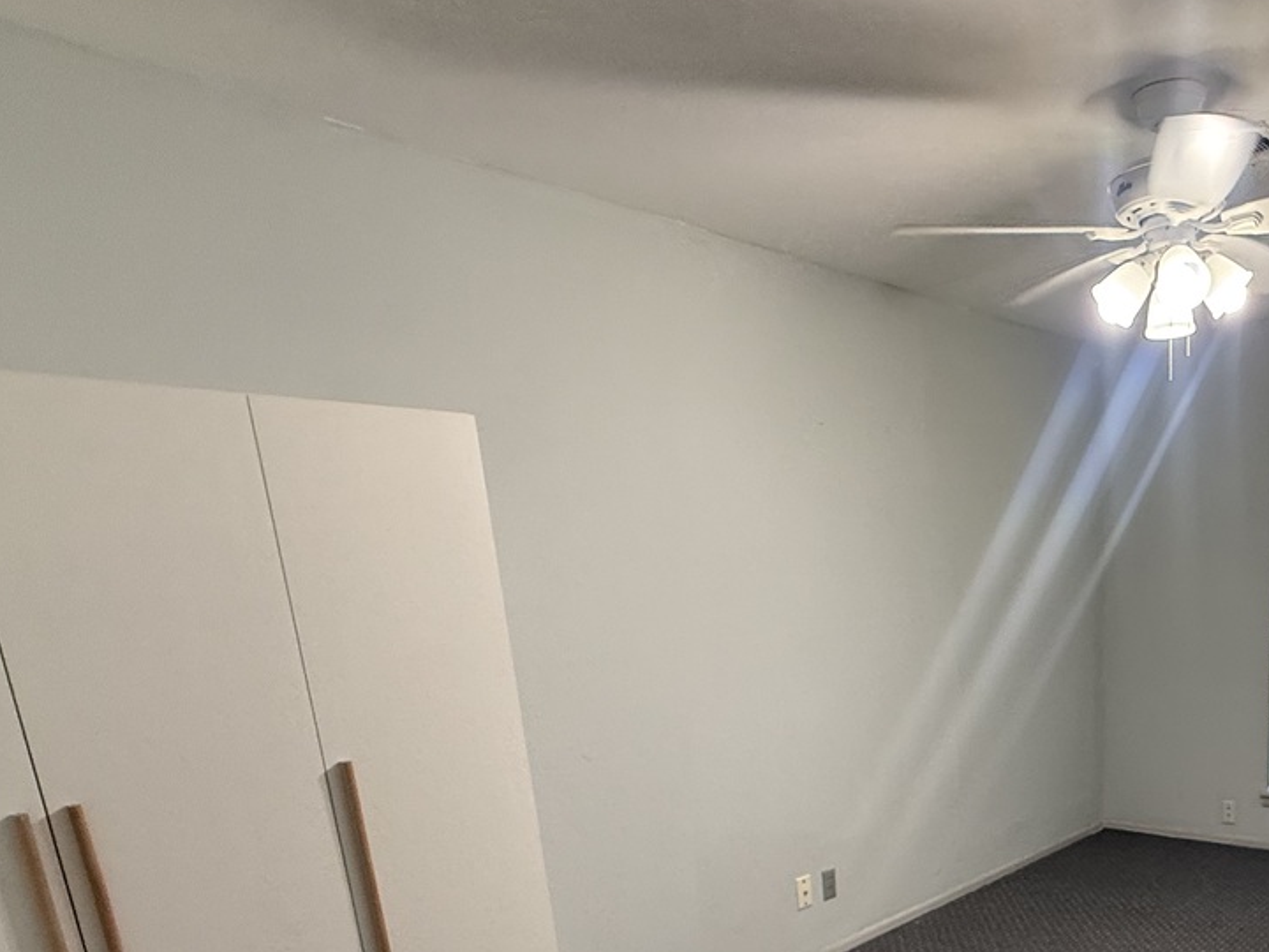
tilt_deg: -15.4
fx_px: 1026
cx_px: 996
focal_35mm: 28
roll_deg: +2.4
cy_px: 834
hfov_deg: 59.0
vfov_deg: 45.6
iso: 320
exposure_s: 1/120
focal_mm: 2.22
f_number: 2.2
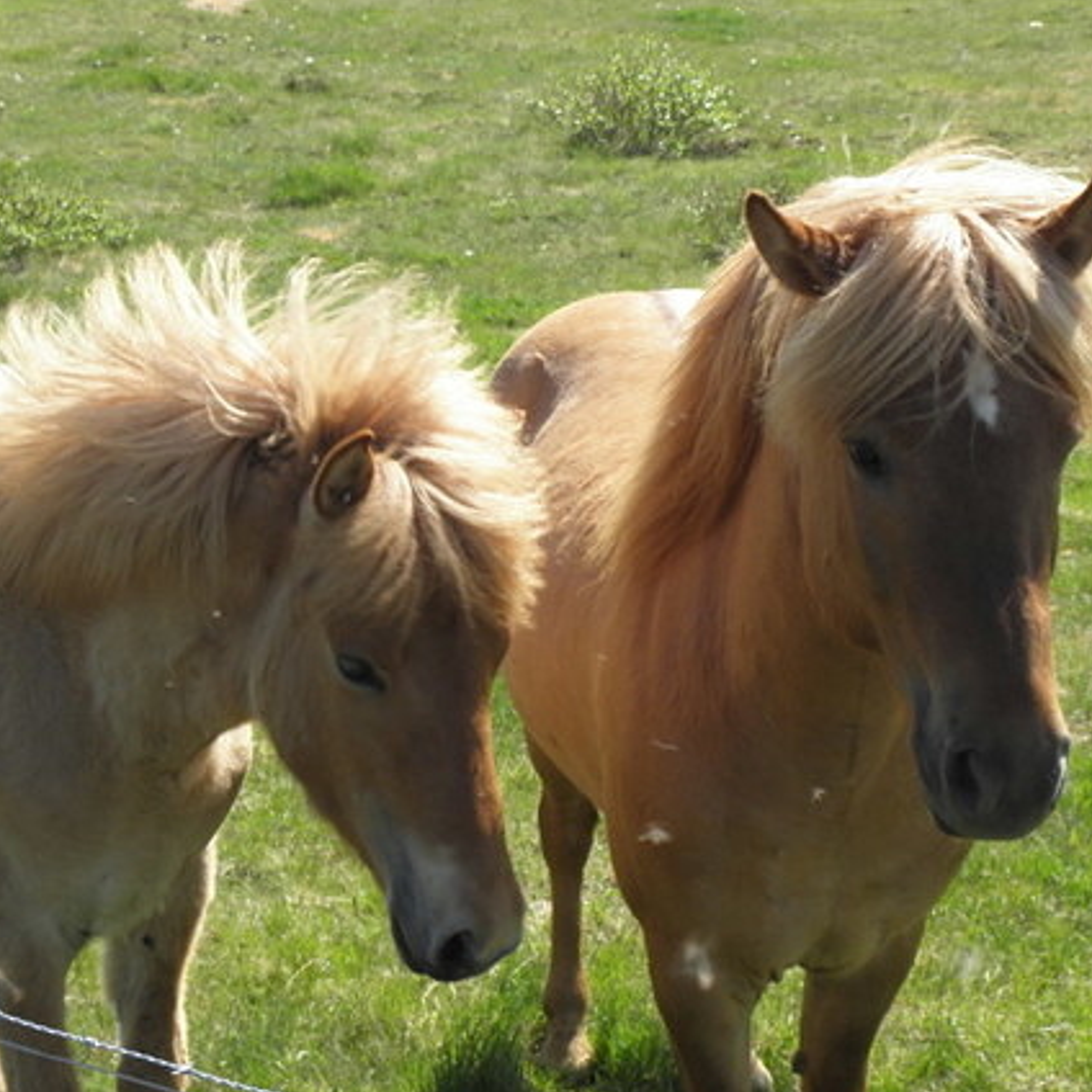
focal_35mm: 76
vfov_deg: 22.8
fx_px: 2712
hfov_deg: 22.8
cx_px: 598
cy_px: 567
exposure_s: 1/125
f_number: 5.6
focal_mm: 10.29
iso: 64
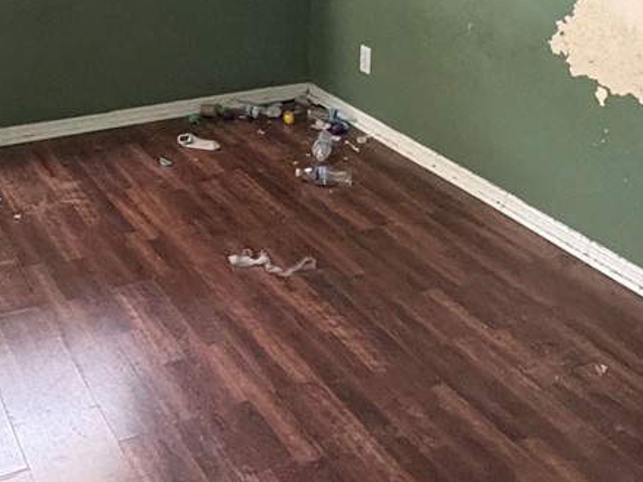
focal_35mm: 51
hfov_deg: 37.0
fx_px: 947
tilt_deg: -11.9
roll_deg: +1.1
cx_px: 201
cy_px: -92
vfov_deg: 25.7
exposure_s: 1/60
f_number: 2.2
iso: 800
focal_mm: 2.22
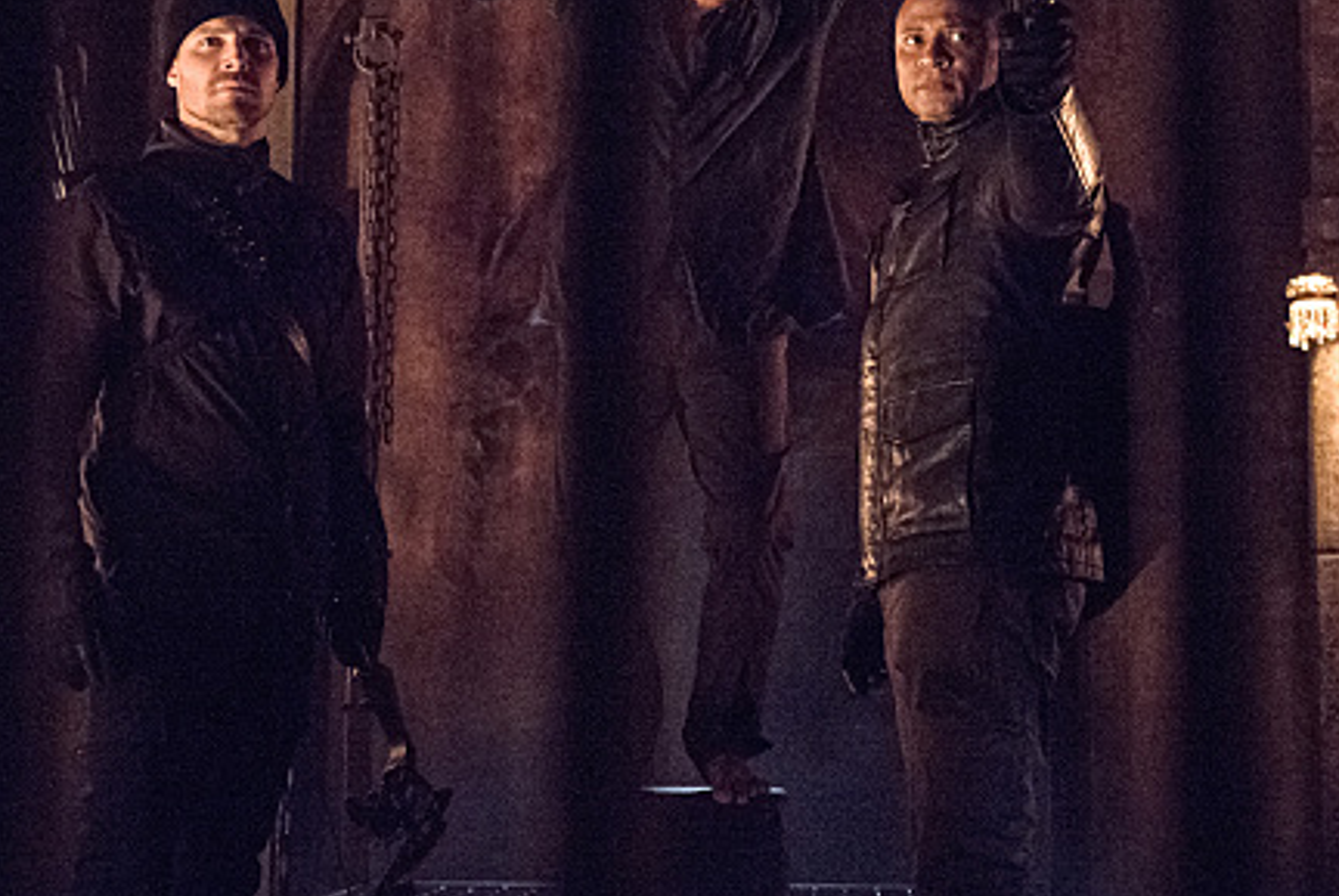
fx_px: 2755
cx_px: 756
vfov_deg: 18.4
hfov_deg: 27.3
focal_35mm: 74
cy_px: 319
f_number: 2.8
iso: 6400
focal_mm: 40
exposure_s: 1/160
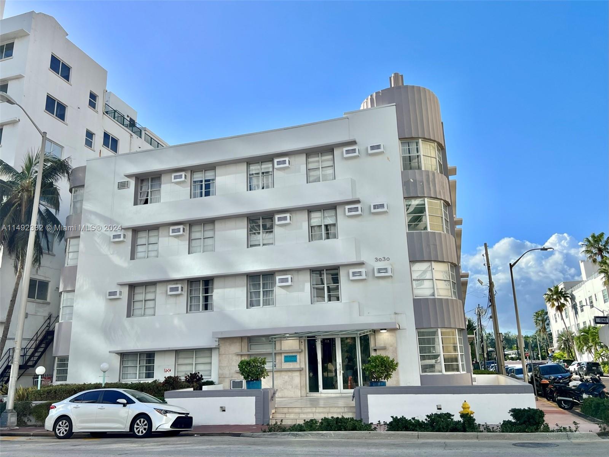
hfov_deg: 67.3
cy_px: 228
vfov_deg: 53.1
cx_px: 304
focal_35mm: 26
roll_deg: -0.9
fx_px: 457
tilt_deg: +15.5
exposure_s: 1/4444
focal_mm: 5.7
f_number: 1.5
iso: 50
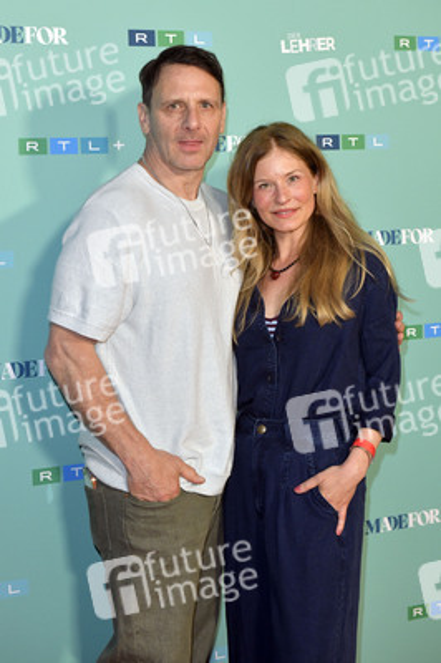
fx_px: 1104
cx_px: 220
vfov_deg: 33.4
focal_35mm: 60
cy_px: 332
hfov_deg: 22.6
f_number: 6.3
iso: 1600
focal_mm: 60
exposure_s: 1/250
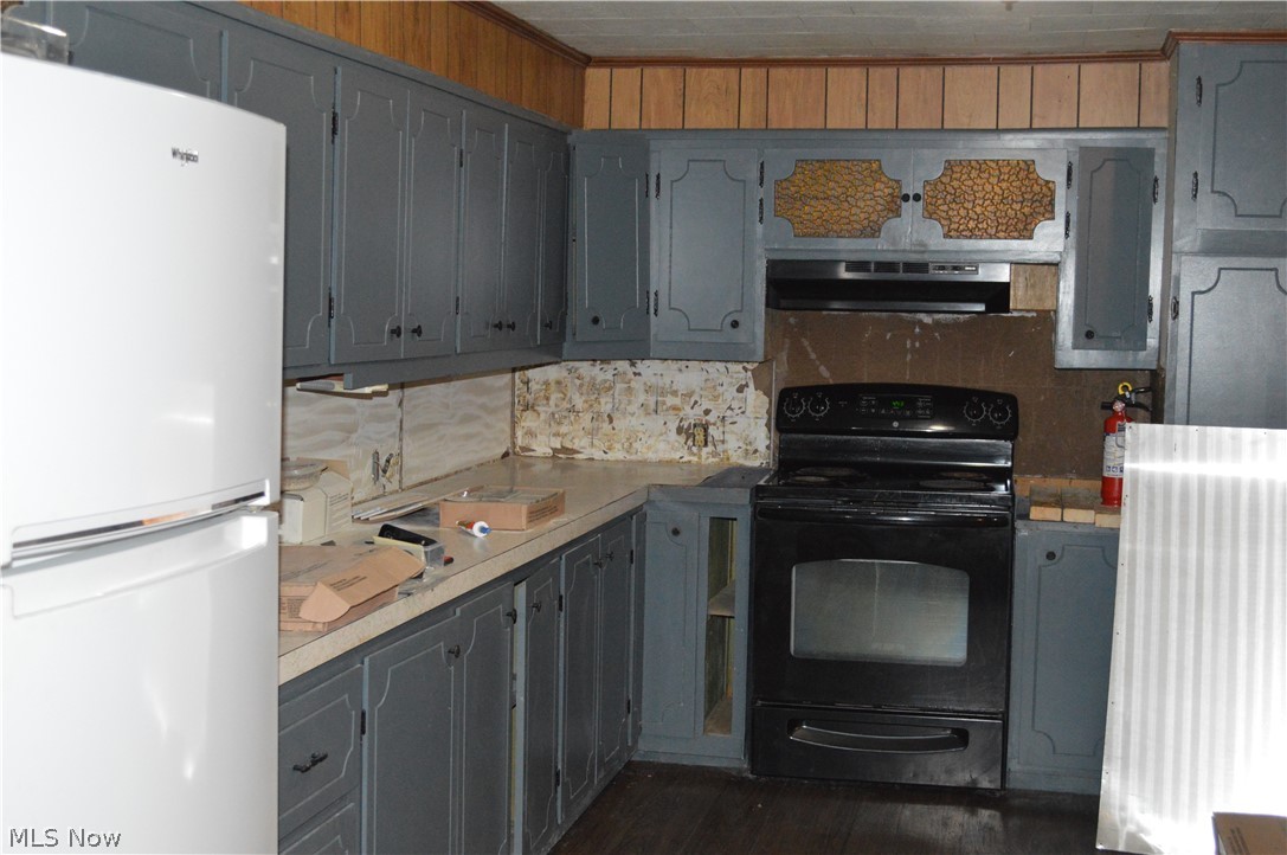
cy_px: 428
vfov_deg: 28.0
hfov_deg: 41.2
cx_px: 644
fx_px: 1714
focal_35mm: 48
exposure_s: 1/60
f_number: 4.8
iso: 3200
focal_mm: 32
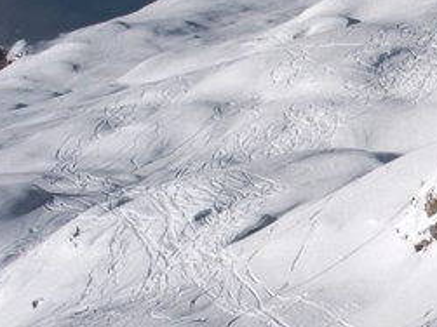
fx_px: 1855
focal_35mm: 147
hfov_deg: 12.3
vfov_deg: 10.1
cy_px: 118
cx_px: 796
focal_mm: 6.3
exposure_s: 1/508
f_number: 5.6
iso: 64
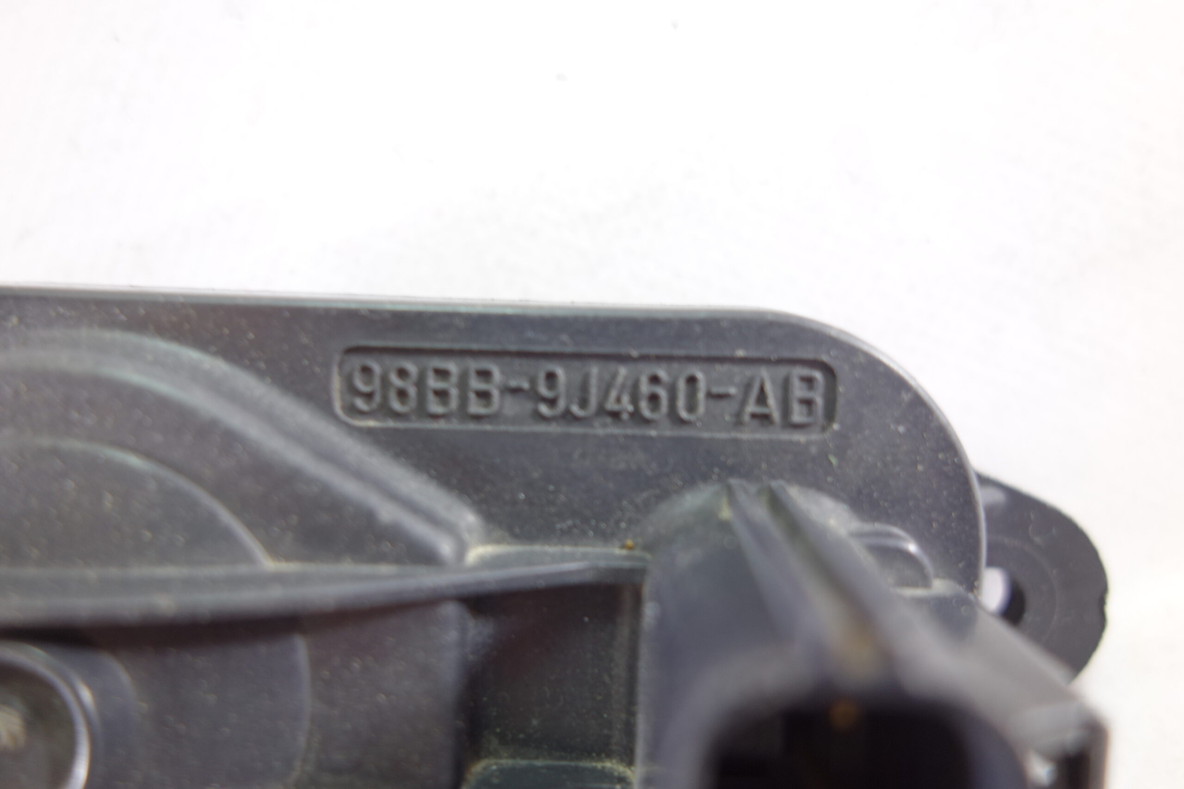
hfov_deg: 65.5
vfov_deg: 46.4
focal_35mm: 28
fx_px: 921
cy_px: 394
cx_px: 592
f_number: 2.8
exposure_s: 1/13
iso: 160
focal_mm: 10.4
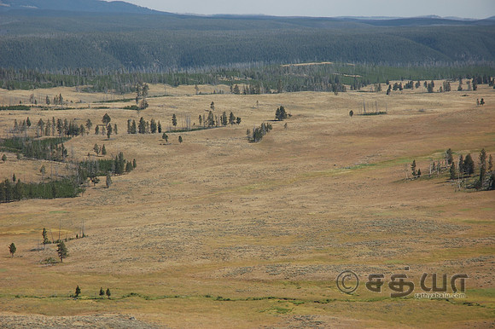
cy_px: 164
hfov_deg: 19.5
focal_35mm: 105
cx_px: 248
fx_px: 1443
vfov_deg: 13.0
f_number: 7.1
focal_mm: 70
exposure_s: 1/200
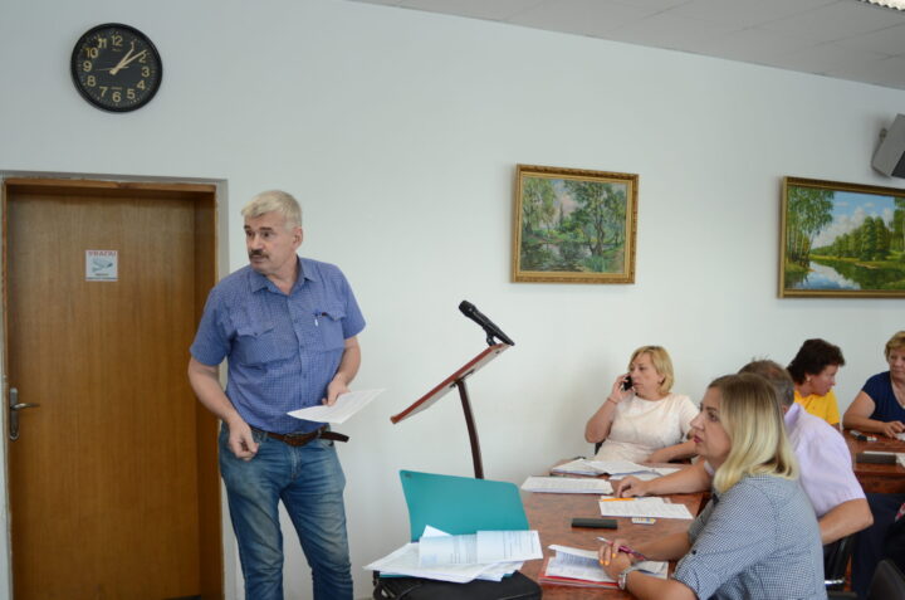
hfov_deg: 53.2
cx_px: 452
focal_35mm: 36
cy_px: 300
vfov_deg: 36.7
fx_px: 903
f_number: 3.5
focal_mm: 24
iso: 250
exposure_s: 1/80
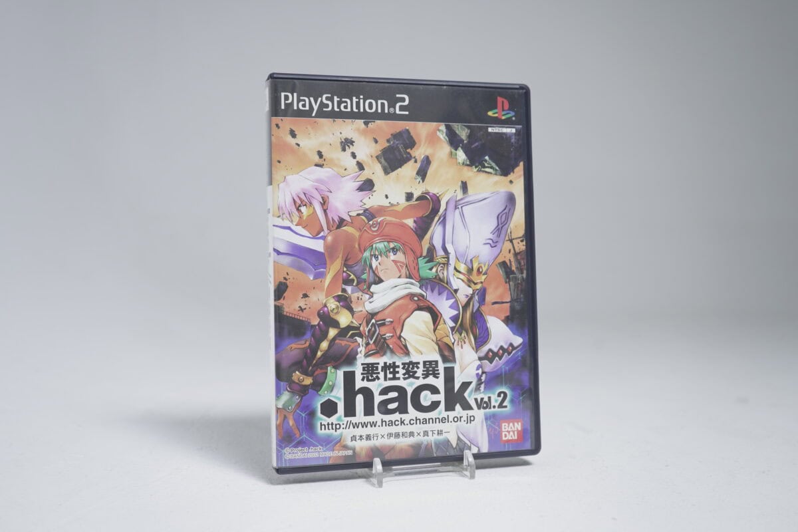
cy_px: 266
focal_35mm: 37
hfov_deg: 51.9
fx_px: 820
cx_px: 399
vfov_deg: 35.9
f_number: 5.6
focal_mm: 37
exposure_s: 1/25
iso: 640
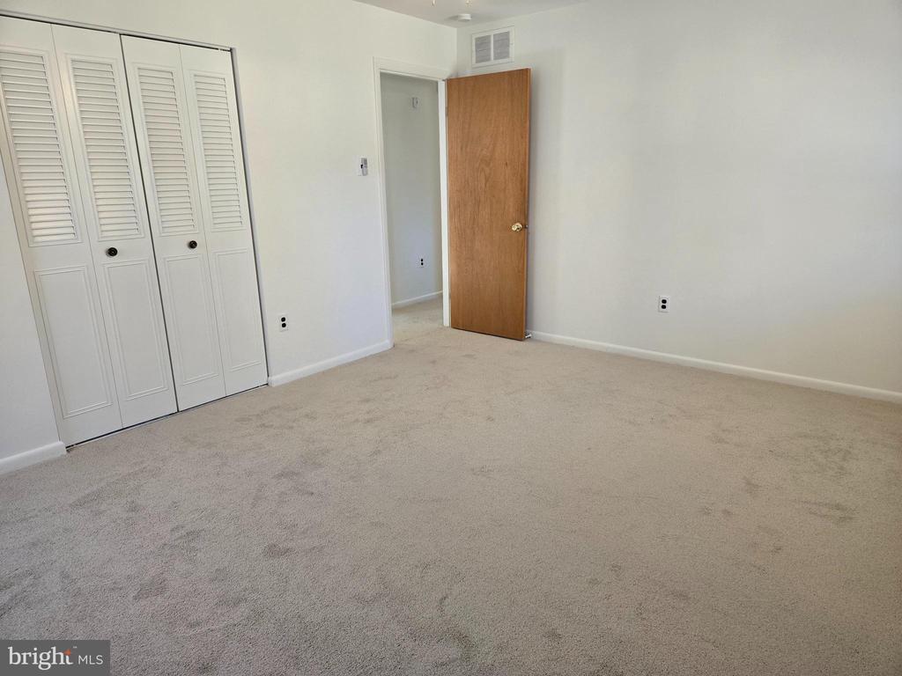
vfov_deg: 58.9
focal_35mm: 23
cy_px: 338
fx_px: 599
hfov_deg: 73.9
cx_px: 451
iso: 400
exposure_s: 1/120
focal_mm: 5.4
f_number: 1.8
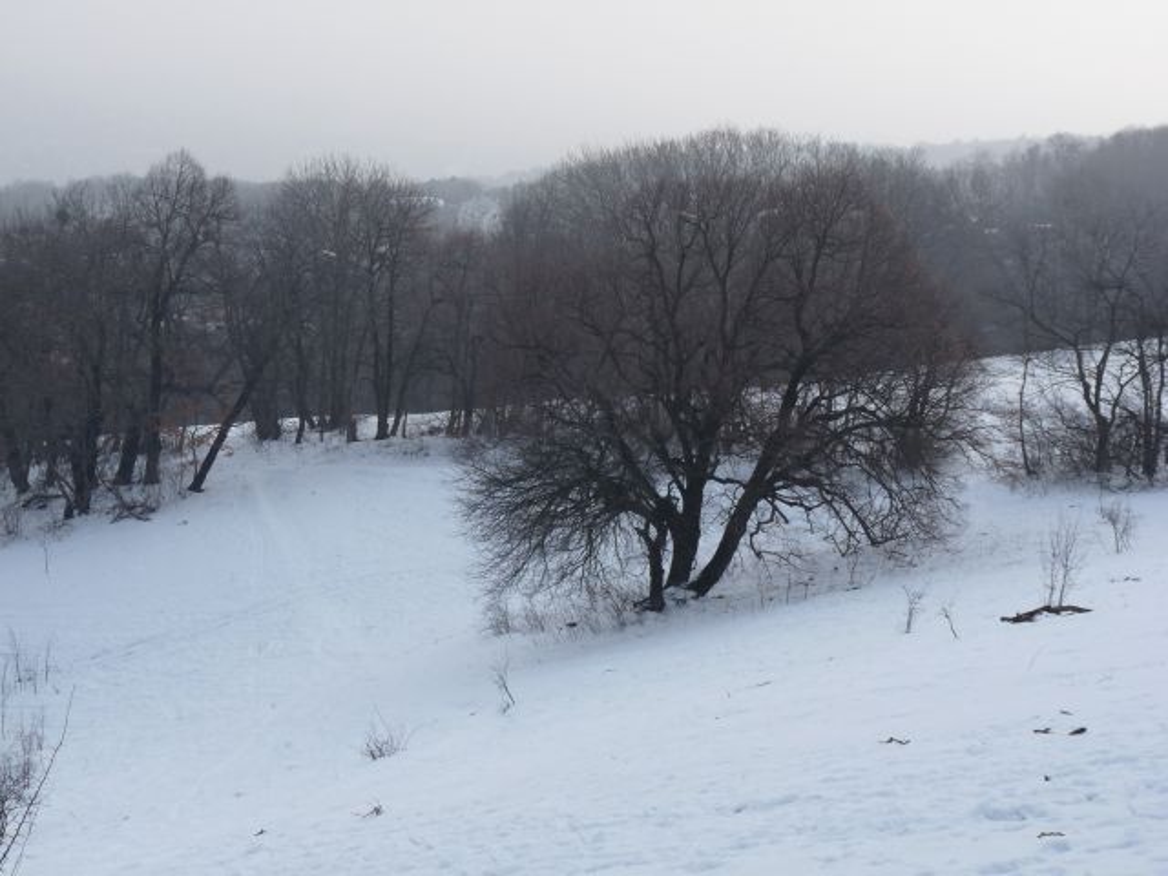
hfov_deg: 29.8
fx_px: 2193
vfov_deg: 22.6
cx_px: 584
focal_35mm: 65
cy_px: 438
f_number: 5
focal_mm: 11.5
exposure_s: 1/200
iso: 100
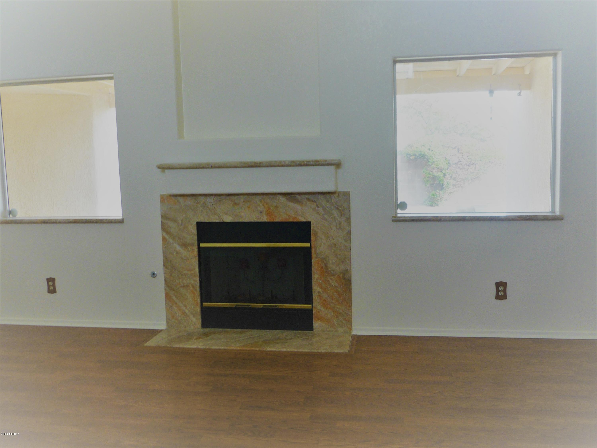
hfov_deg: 55.4
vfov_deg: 42.9
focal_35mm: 33
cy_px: 224
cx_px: 298
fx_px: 569
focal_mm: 5.5
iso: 100
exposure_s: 1/50
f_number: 2.8
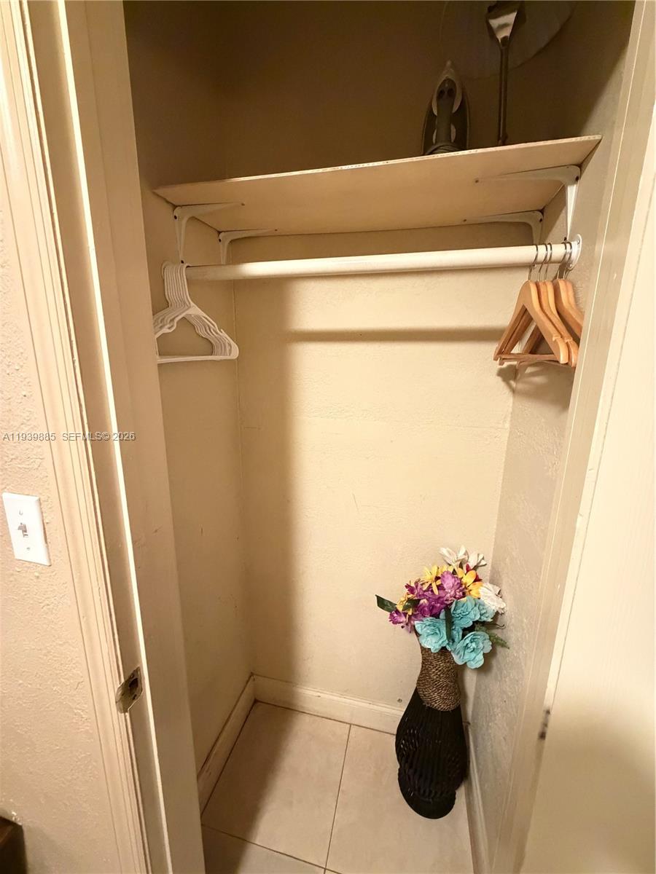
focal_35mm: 14
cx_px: 328
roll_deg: -0.2
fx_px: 354
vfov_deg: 102.1
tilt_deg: -12.9
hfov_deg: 85.7
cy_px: 437
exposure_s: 1/30
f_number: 2.2
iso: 1250
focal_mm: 2.22
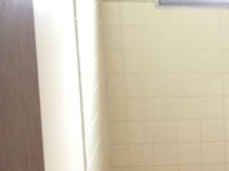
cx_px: 391
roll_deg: -1.8
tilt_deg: -14.2
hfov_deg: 13.6
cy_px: 141
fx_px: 873
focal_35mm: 132
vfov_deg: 11.2
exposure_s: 1/20
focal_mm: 4.12
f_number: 2.4
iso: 160
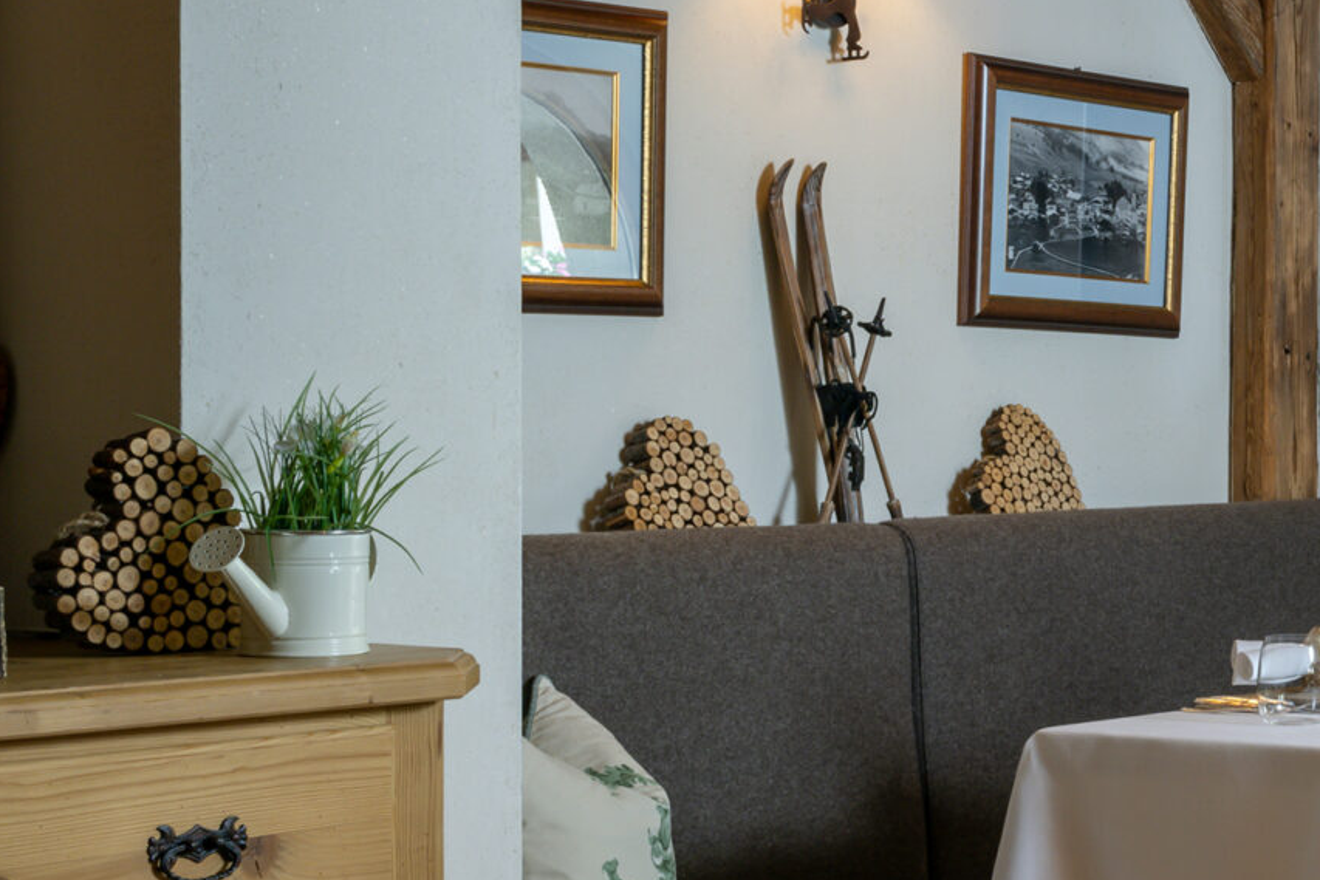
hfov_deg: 19.0
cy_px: 411
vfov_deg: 14.5
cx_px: 1964
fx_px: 3465
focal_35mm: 94
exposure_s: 1/5
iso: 100
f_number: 13
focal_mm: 31.5
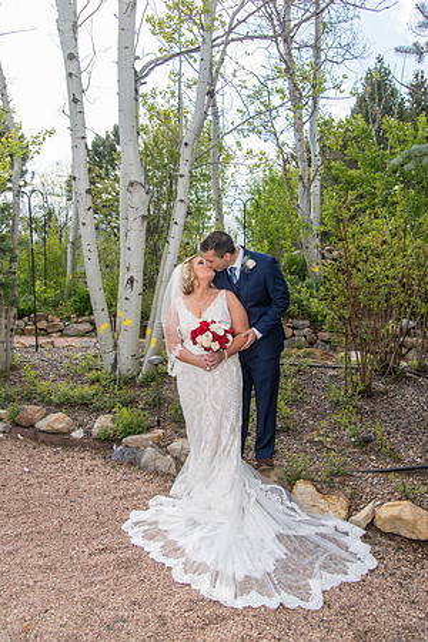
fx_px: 553
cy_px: 321
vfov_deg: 60.3
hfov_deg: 42.3
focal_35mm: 31
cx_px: 214
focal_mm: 31
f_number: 5
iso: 80
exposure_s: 1/250
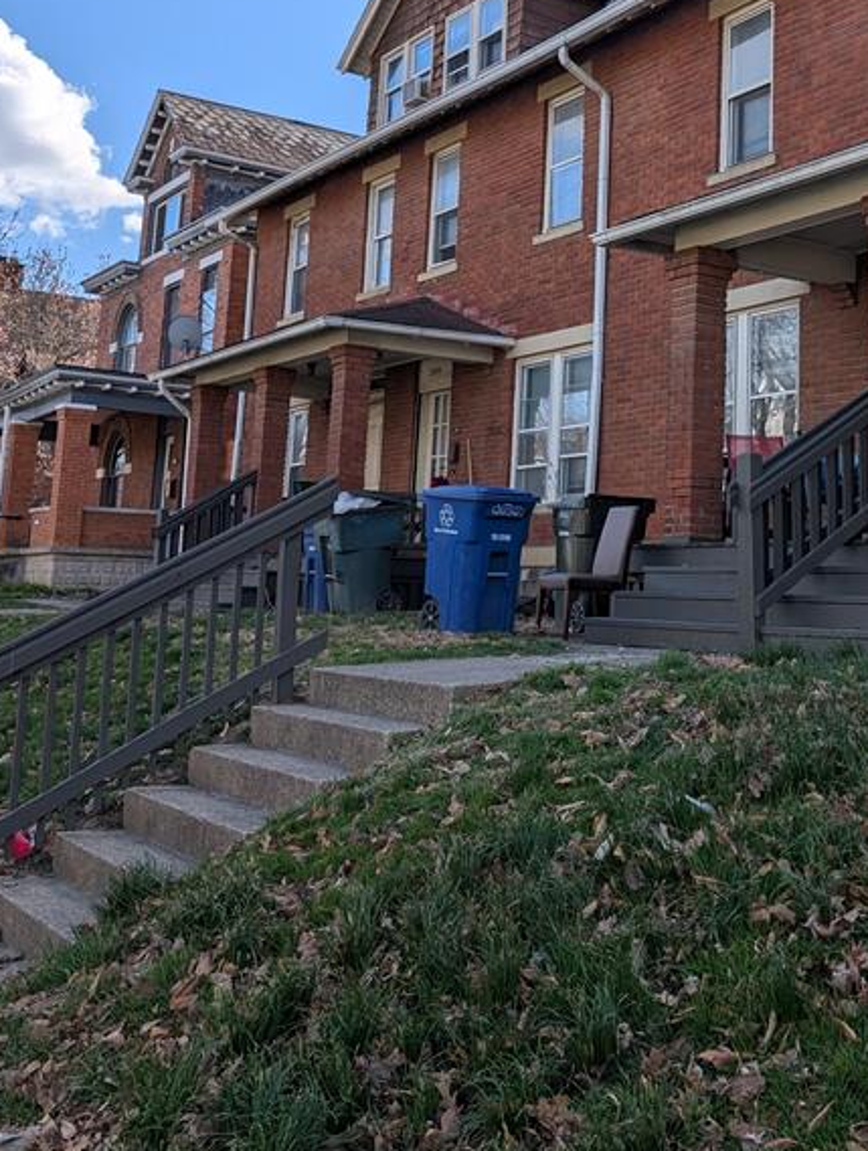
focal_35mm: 43
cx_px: 698
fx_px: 1433
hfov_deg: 32.7
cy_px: 386
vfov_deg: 43.2
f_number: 1.68
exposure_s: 1/1126
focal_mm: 6.9
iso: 20
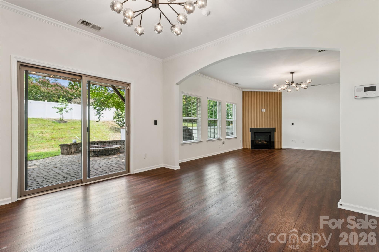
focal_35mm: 17
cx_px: 190
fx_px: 175
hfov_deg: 94.6
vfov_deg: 71.7
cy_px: 126
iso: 100
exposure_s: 1/3.33
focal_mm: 16.6
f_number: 13
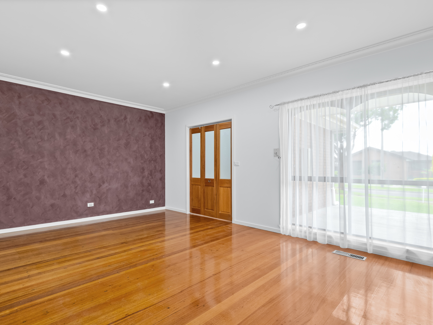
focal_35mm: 18
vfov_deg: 71.6
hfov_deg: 87.6
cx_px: 198
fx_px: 225
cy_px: 164
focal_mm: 16
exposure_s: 1/6
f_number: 8
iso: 400
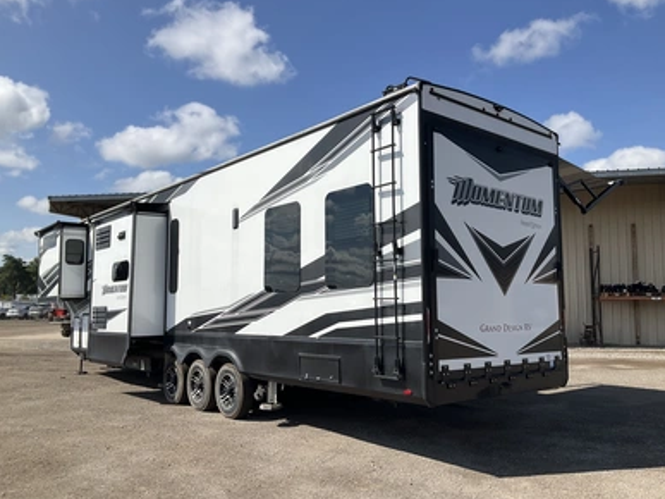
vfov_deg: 46.8
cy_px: 253
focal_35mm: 30
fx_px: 576
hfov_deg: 60.0
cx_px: 342
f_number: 1.8
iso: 25
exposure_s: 1/2959
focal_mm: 3
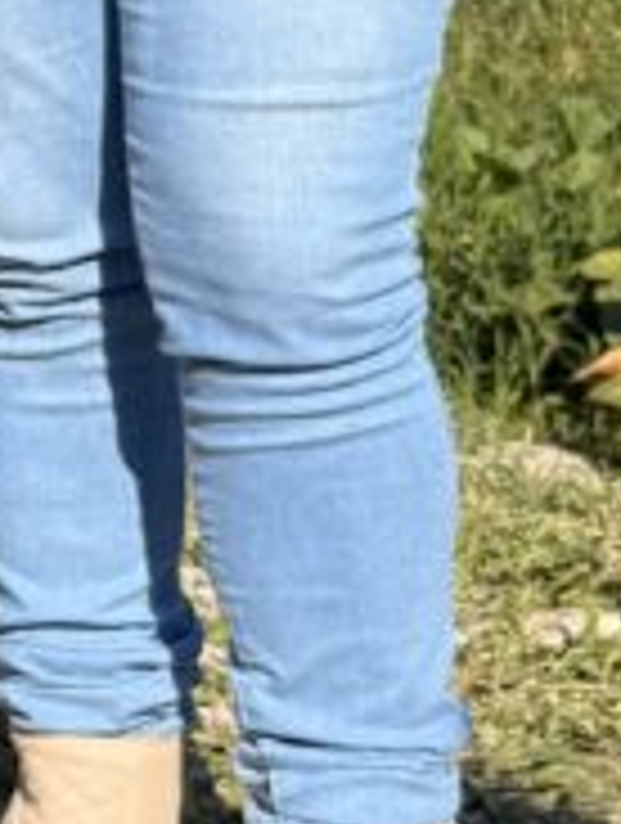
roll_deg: +1.2
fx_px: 3194
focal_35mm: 134
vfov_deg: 14.7
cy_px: 392
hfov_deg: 10.0
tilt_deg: -12.1
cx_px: -752
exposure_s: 1/4167
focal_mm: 6.76
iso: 80
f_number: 1.78
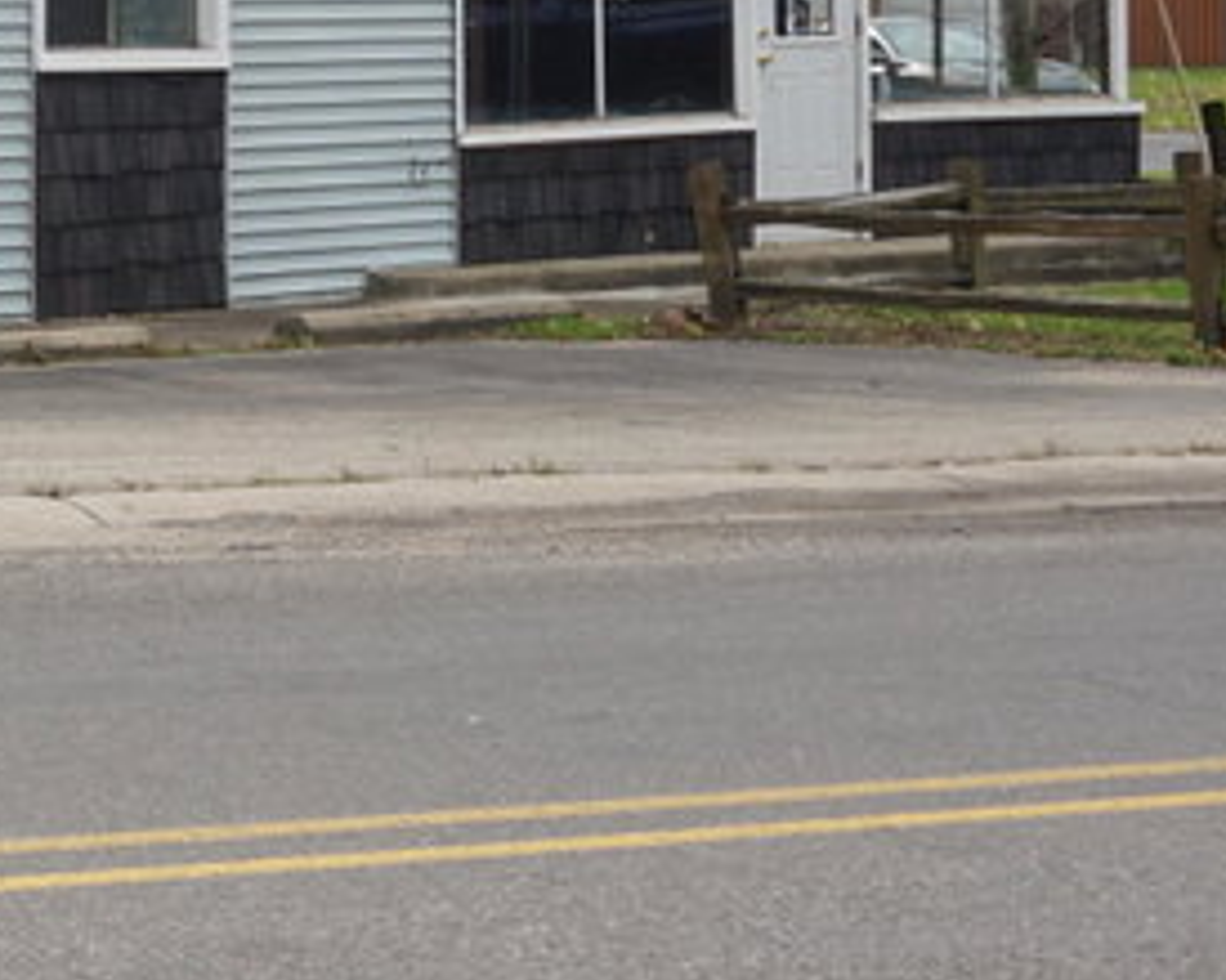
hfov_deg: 13.7
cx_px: -604
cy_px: -414
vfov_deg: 11.3
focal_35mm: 132
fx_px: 4779
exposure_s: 1/100
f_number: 11
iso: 200
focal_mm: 25
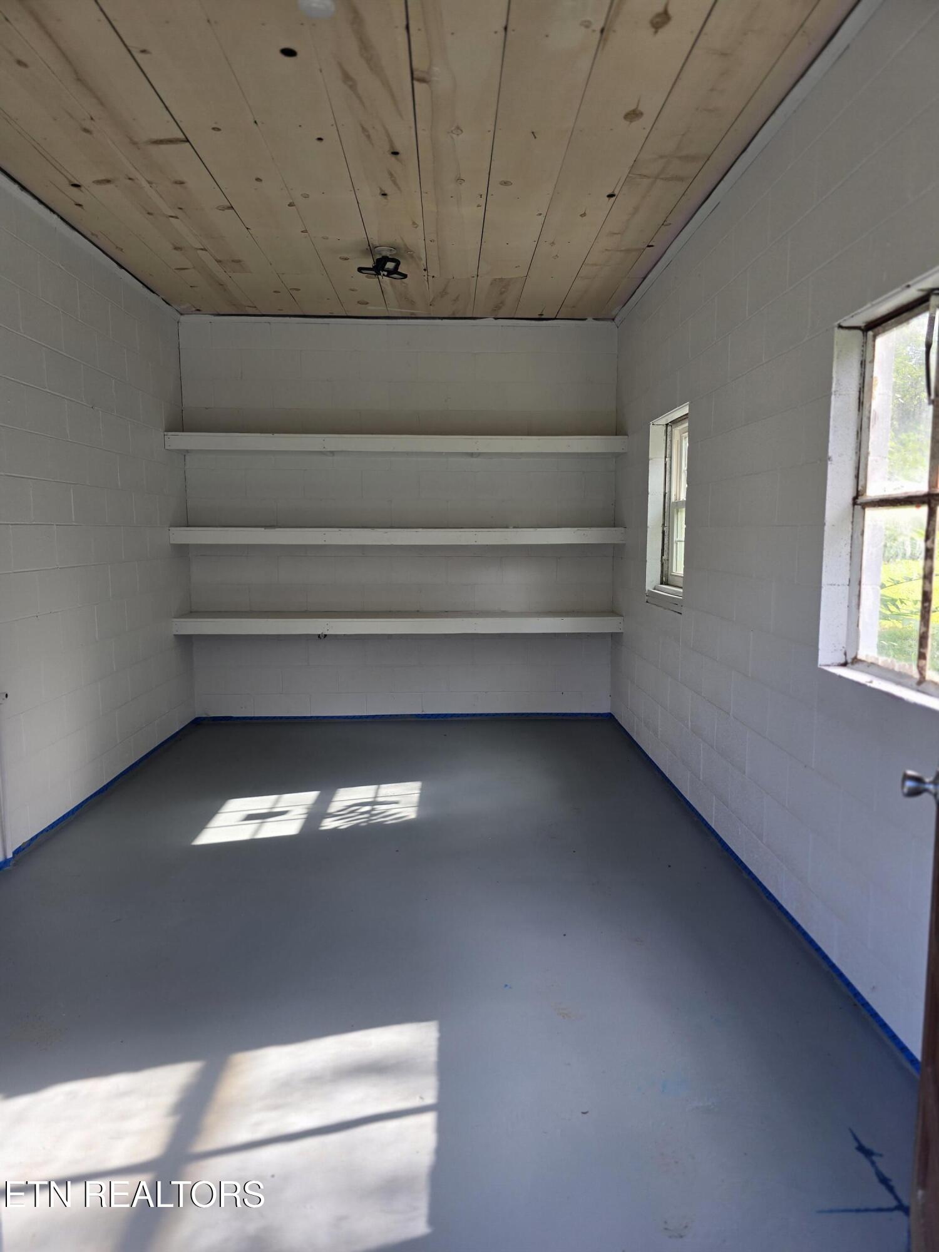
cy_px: 626
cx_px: 470
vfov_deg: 73.9
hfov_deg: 58.9
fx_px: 832
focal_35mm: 23
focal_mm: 6.3
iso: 16
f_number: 1.7
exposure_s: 1/120
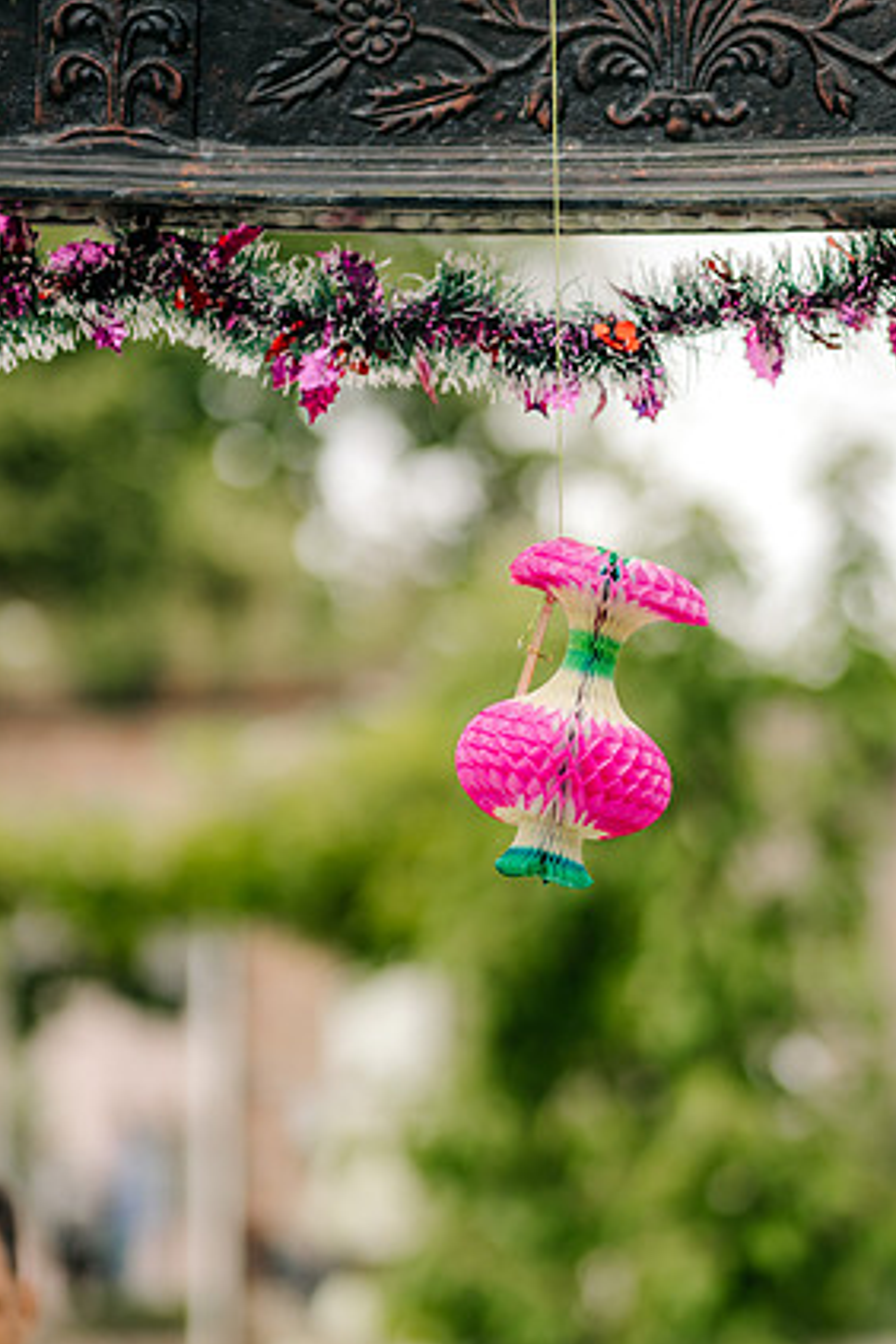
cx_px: 461
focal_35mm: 135
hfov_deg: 10.2
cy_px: 661
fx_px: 5040
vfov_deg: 15.2
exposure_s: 1/1600
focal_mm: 85
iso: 100
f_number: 2
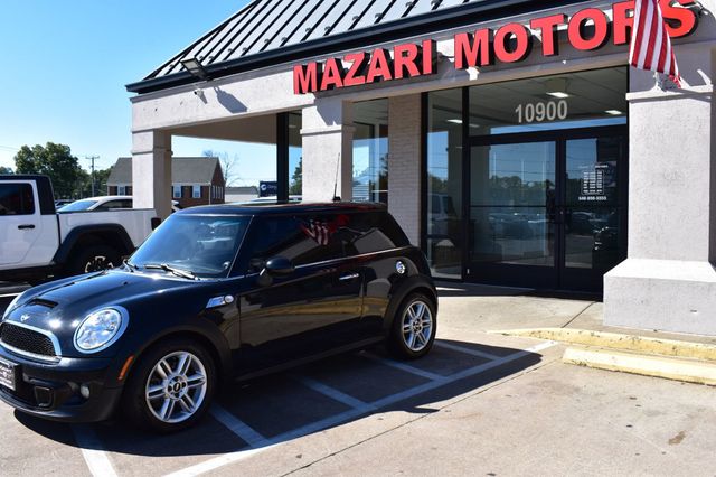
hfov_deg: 55.1
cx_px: 358
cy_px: 238
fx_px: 686
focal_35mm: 34
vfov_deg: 38.3
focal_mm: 23
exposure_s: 1/400
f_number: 11
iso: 400
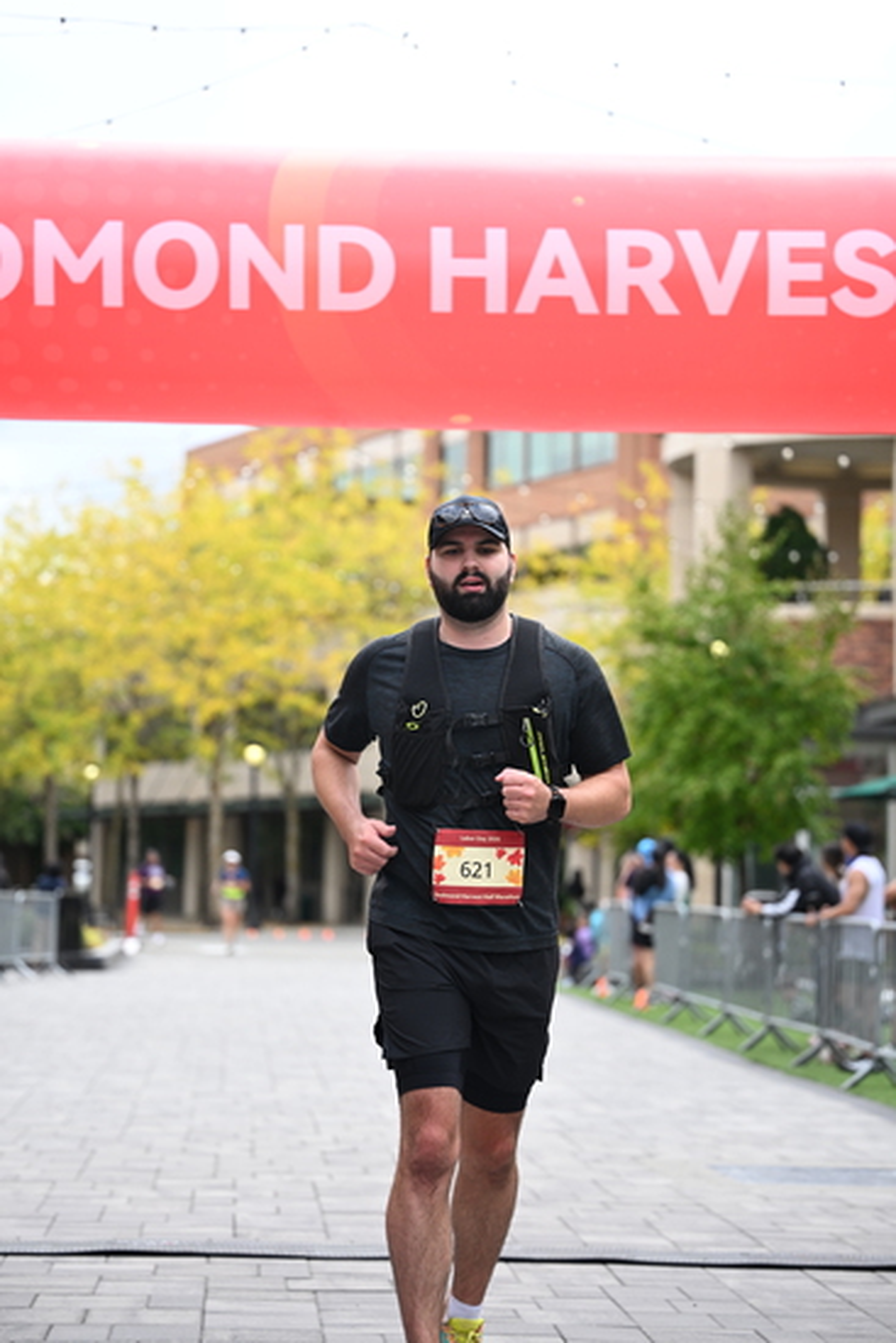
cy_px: 672
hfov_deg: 16.5
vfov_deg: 24.5
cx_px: 448
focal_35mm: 83
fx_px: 3096
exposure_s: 1/2500
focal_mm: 83
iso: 640
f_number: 2.8
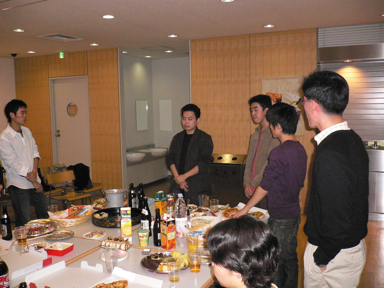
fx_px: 388
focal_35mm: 35
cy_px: 144
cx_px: 192
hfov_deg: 52.6
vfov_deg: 40.7
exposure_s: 1/60
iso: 400
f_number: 2.8
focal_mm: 5.8
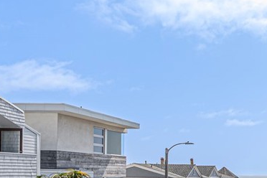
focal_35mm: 44
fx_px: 326
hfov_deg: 34.9
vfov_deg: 27.8
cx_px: 324
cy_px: 198
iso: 100
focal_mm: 16
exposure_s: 1/125
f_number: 10
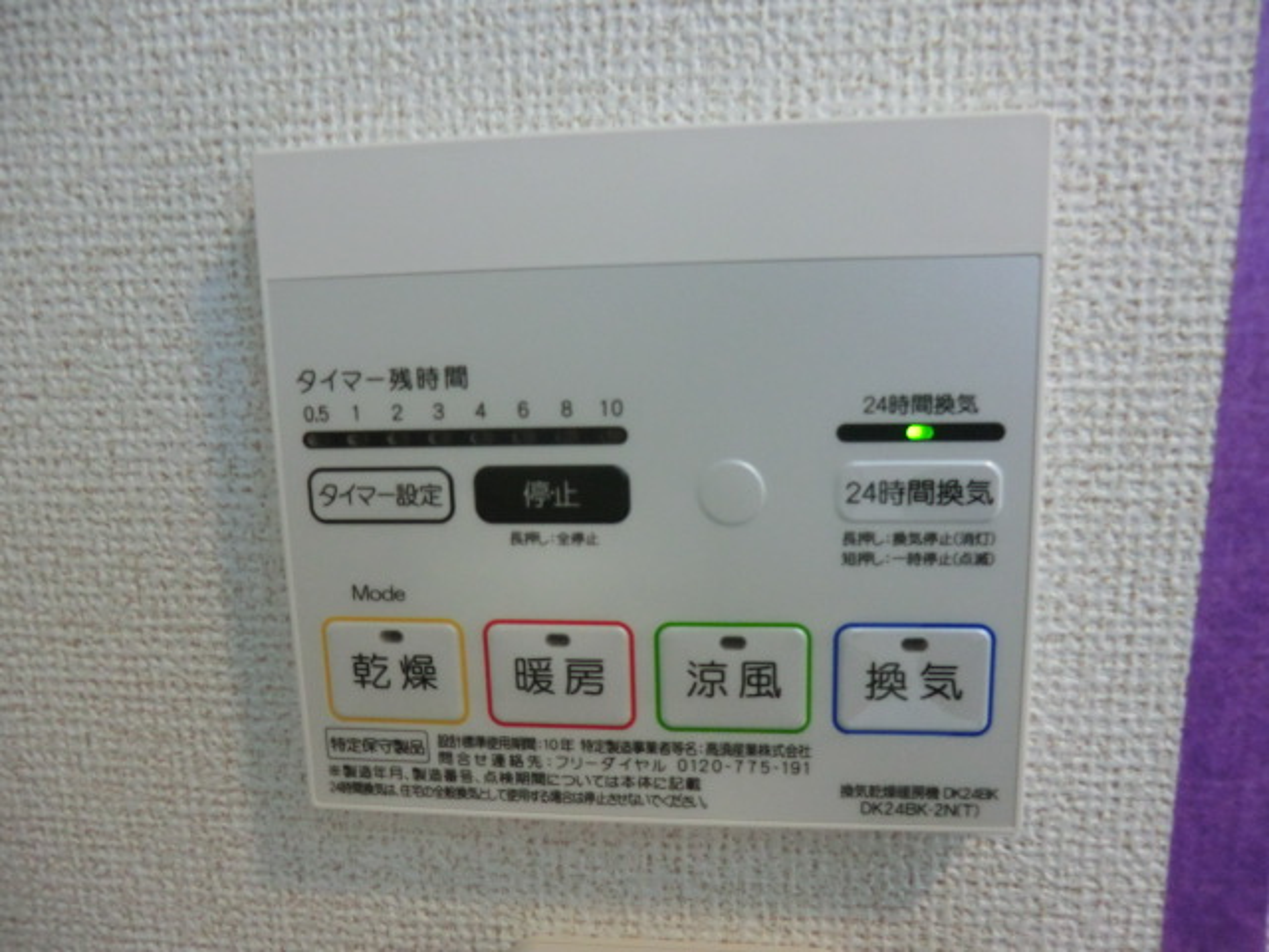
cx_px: 634
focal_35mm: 24
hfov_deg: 71.6
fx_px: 880
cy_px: 476
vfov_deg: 56.8
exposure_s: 1/60
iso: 250
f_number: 3.2
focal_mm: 4.3
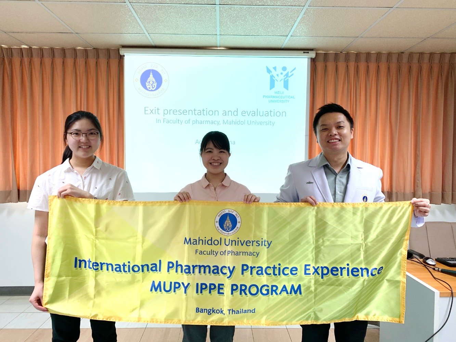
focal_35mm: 26
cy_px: 171
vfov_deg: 53.1
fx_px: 343
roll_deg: -0.3
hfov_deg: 67.3
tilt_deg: -1.7
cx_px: 228
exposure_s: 1/50
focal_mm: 4.25
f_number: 1.8
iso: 50
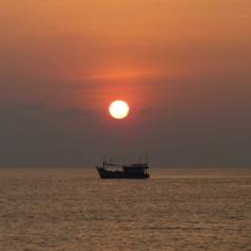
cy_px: 63
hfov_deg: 6.7
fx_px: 2149
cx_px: 85
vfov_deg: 6.7
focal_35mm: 262
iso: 80
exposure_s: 1/160
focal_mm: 25.2
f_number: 5.9
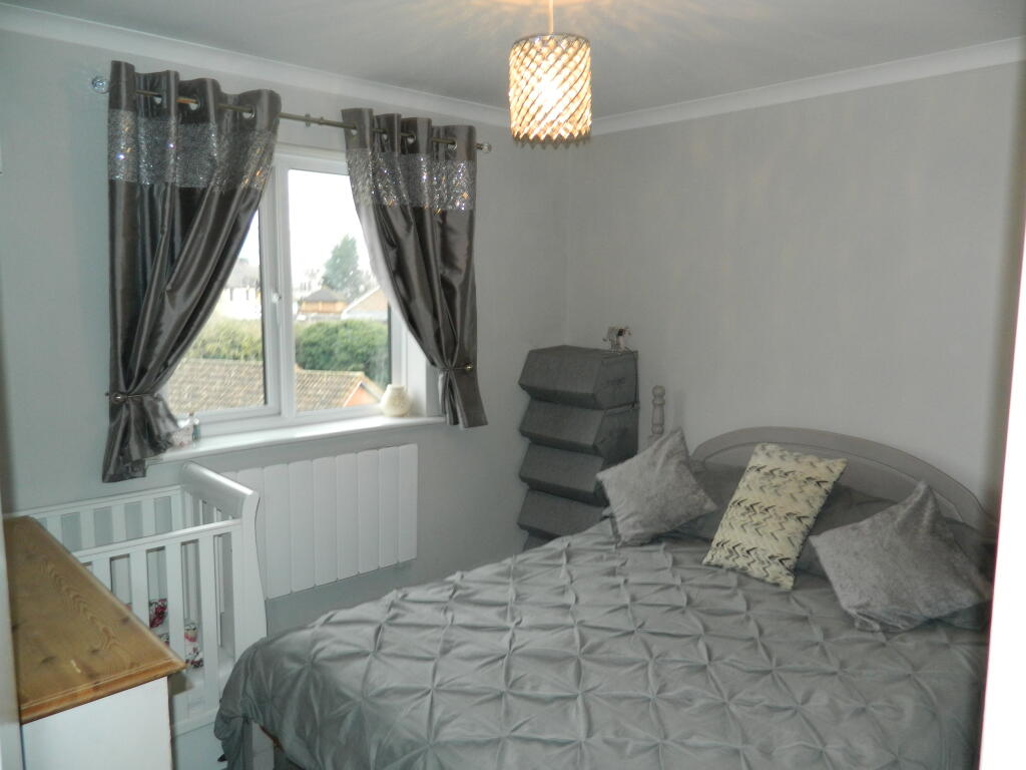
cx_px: 513
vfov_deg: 54.9
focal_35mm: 25
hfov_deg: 69.4
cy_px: 385
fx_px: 741
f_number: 3.1
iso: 200
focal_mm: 4.5
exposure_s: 1/30
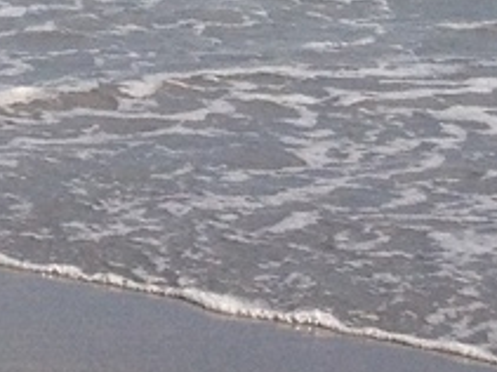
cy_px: -725
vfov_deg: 5.3
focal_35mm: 266
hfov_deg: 7.0
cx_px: -716
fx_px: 3817
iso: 50
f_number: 2.4
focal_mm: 4.28
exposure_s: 1/1972
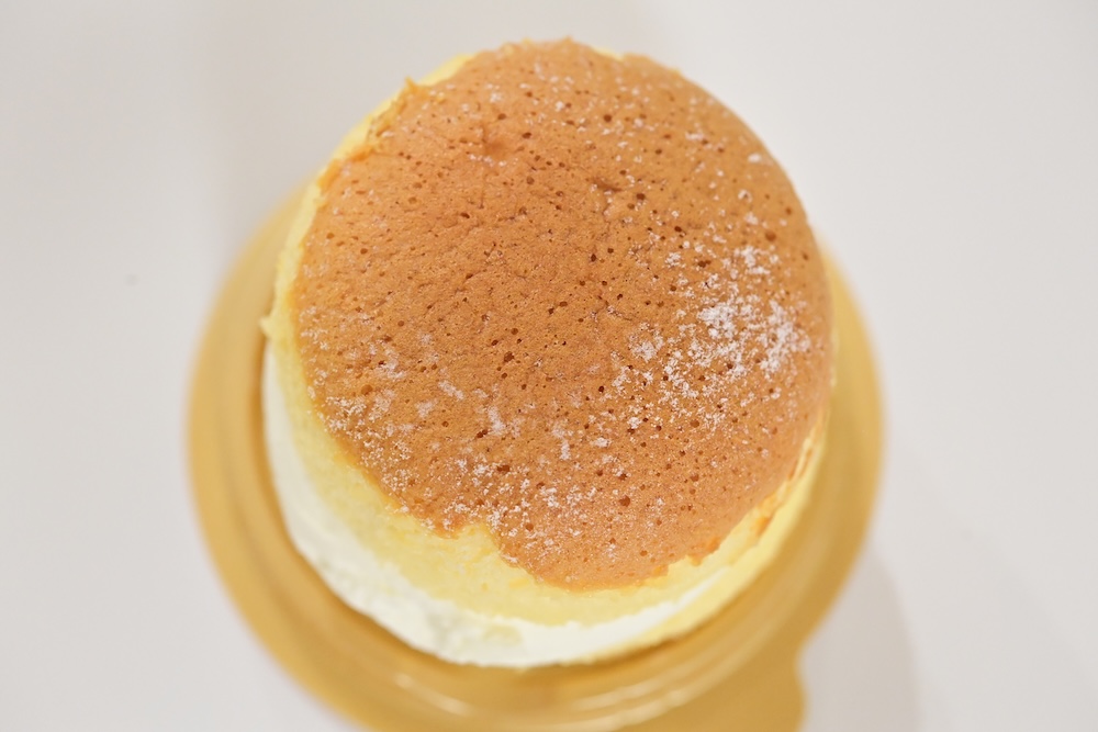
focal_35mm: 60
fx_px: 1830
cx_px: 549
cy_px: 366
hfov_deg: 33.4
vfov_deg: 22.6
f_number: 5
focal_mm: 60
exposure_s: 1/100
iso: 8000
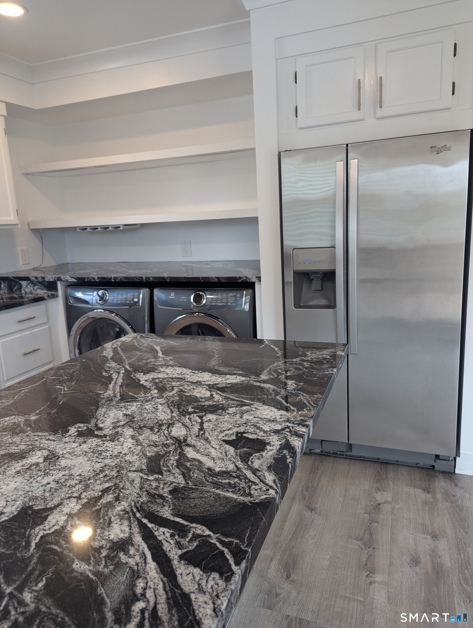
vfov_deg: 71.5
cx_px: 236
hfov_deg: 56.9
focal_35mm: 24
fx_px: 436
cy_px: 314
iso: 76
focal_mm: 6.81
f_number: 1.85
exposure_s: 1/40
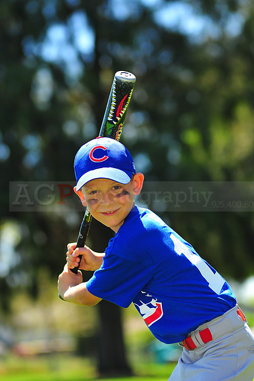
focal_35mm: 180
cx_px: 127
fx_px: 1907
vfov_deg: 11.4
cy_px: 190
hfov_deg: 7.6
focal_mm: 180
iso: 200
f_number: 5
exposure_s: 1/400
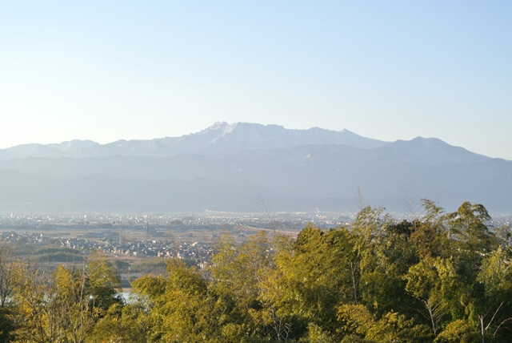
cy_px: 172
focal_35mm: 81
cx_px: 256
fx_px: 1153
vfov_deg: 16.9
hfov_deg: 25.0
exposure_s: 1/200
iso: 100
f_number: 5.6
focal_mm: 30
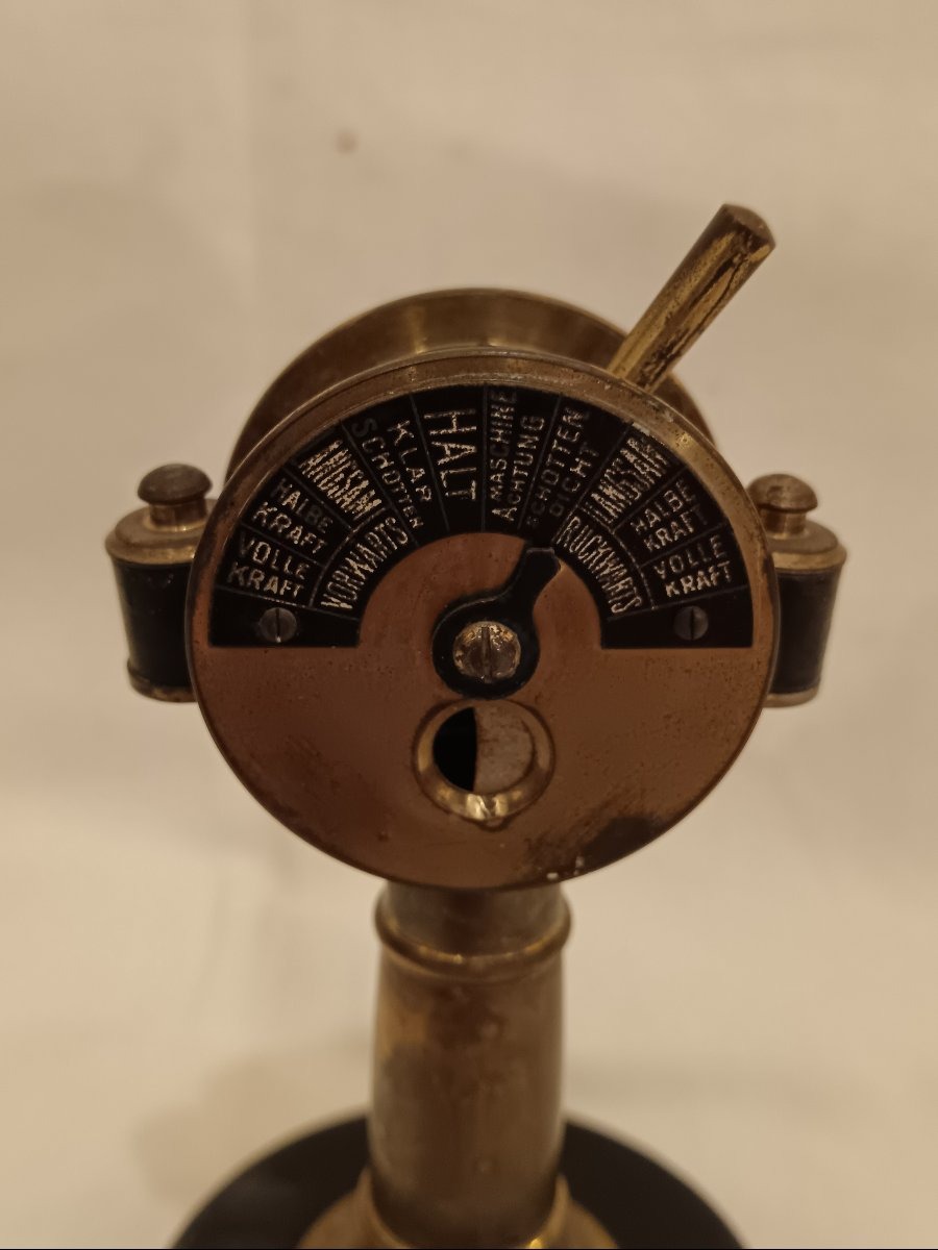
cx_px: 469
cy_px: 625
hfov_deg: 36.8
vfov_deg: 47.9
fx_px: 1409
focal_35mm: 39
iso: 1260
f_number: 1.9
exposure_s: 1/25
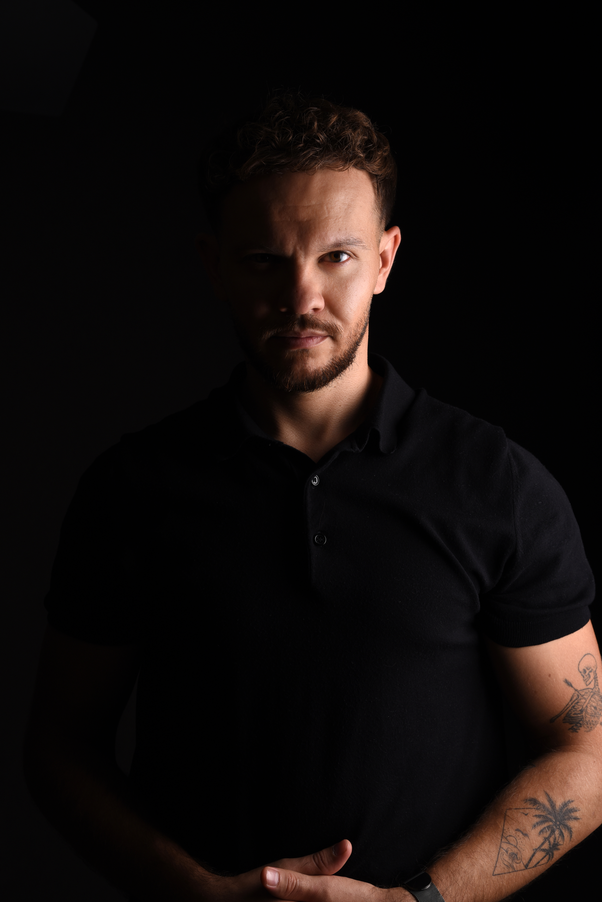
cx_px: 301
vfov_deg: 36.2
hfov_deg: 24.6
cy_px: 451
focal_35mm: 55
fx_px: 1378
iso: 100
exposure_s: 1/125
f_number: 10
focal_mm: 55
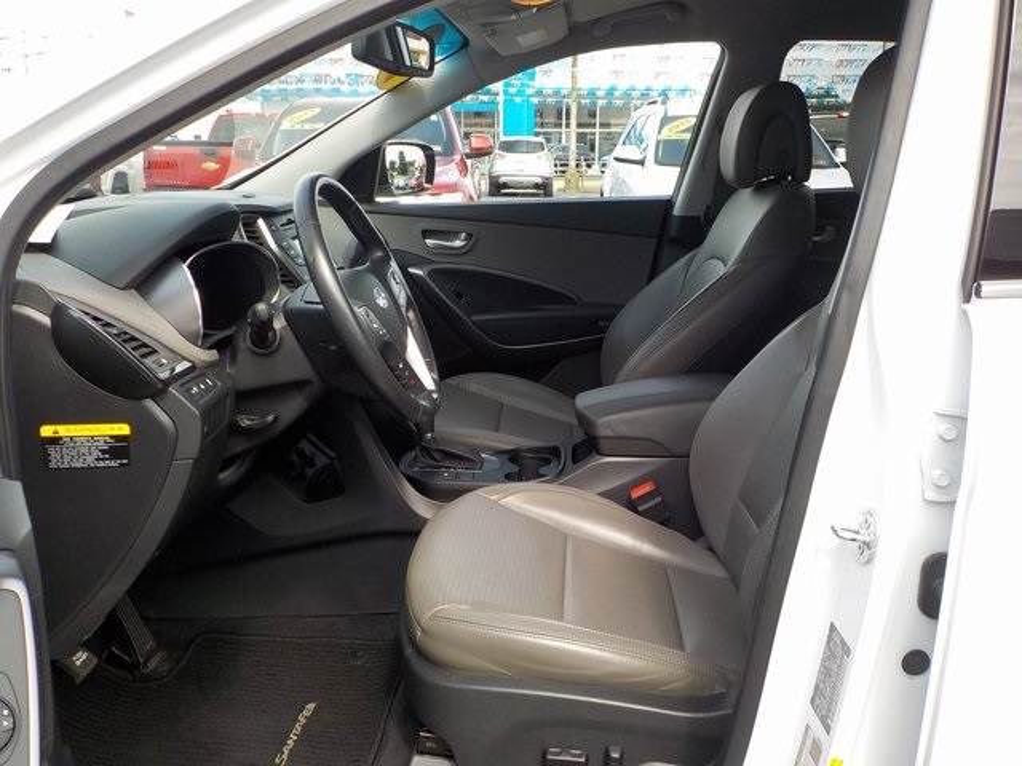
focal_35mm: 30
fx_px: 886
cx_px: 511
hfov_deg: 60.0
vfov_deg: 46.8
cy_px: 383
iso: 125
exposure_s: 1/250
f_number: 3.3
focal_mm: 4.1
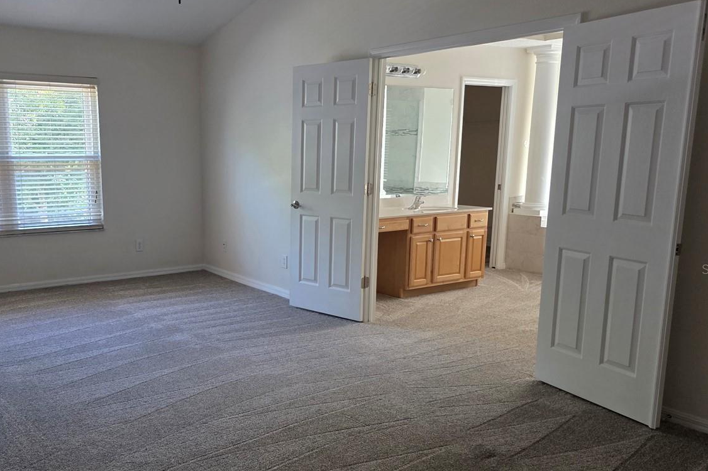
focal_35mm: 34
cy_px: 269
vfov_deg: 38.8
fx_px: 668
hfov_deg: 55.1
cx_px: 258
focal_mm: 6.25
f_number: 1.7
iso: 400
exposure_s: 1/120
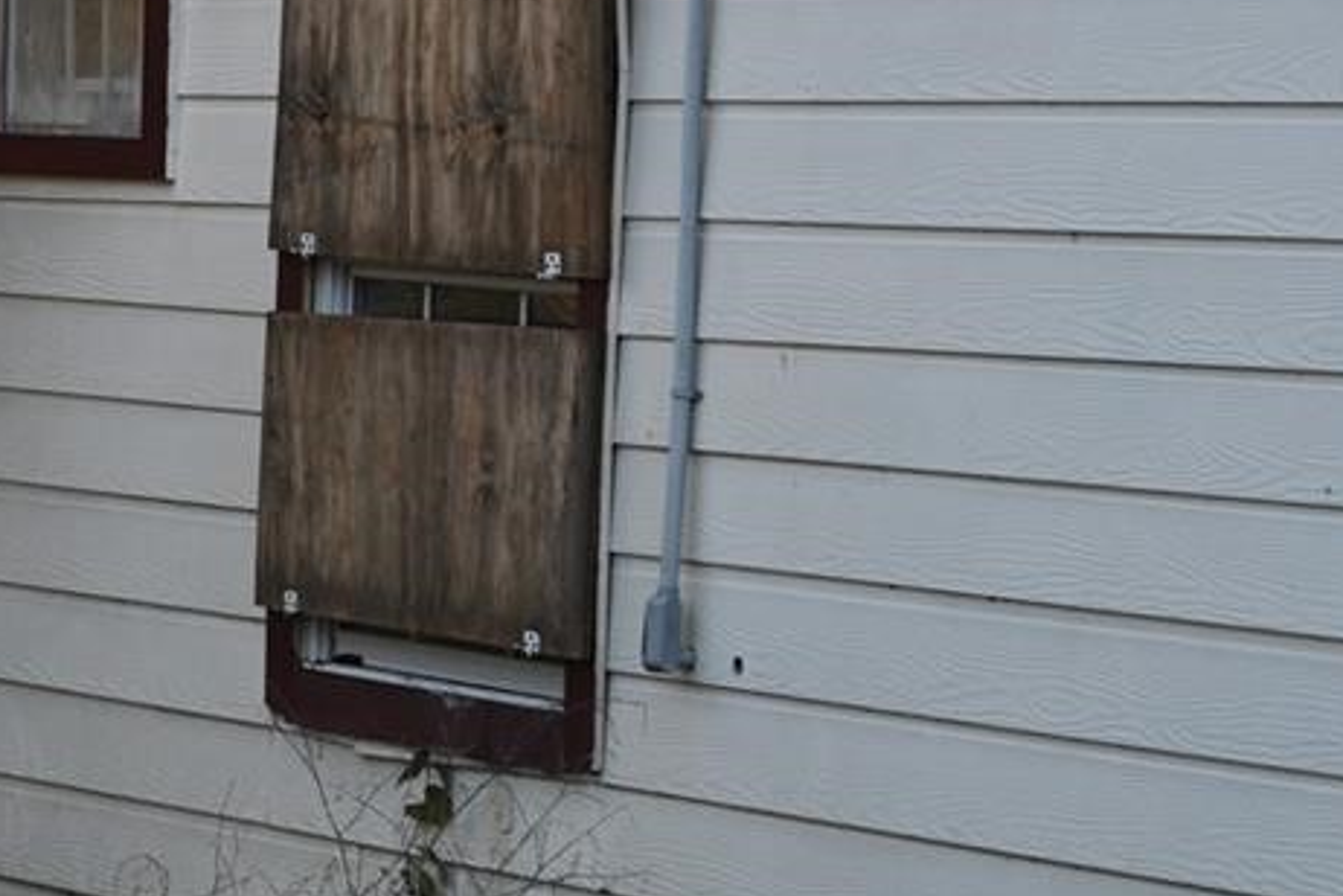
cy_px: 451
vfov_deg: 6.4
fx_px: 7945
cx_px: -808
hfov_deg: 9.3
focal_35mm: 213
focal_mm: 48
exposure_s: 1/80
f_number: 6.3
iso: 100
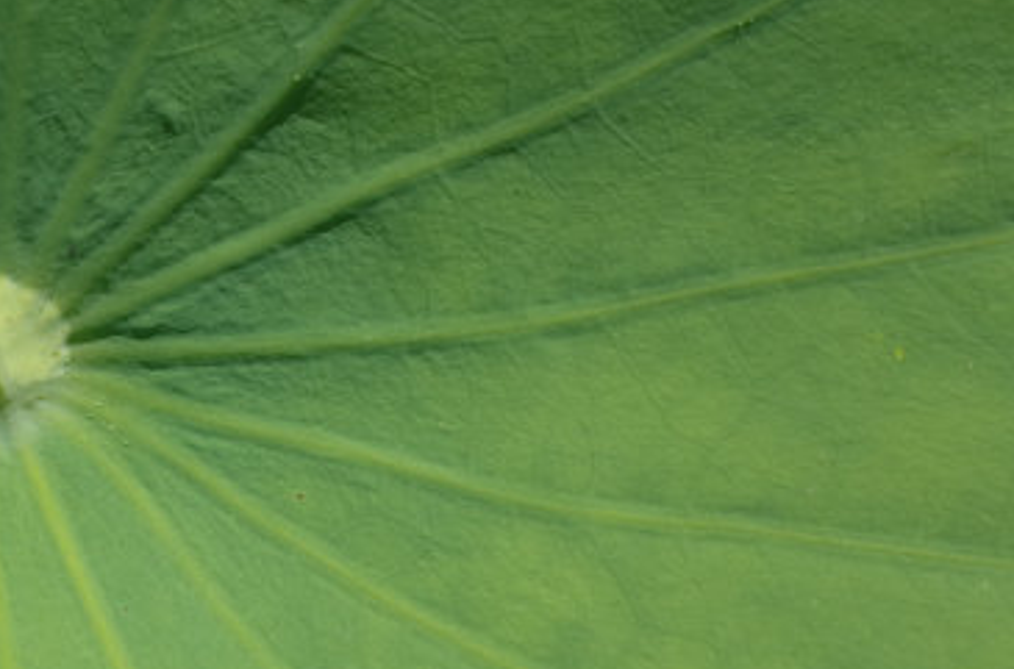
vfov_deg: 28.3
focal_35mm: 47
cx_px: 200
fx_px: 1320
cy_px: 451
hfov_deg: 40.3
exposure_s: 1/250
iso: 100
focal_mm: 18.3
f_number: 8
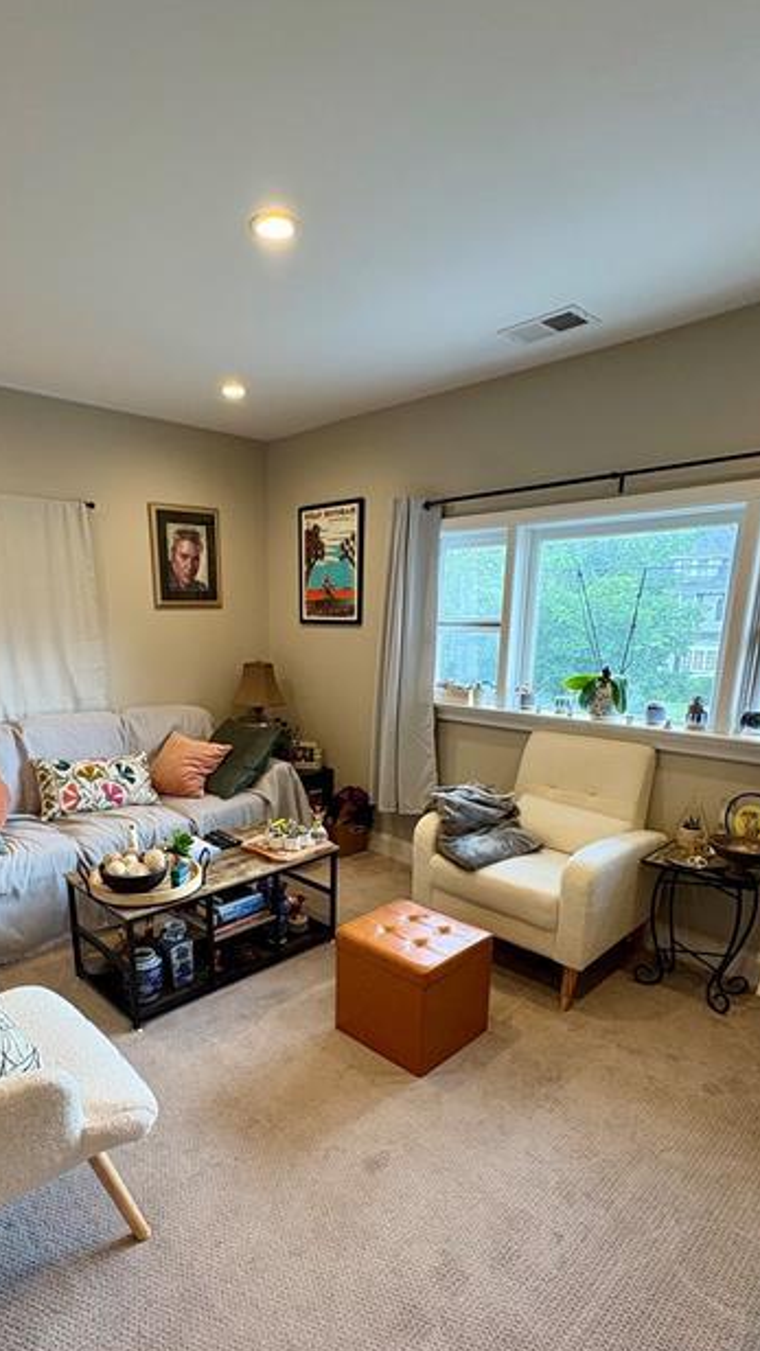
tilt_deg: -13.6
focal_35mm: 19
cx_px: 304
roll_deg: +1.2
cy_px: 784
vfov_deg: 88.8
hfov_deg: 57.9
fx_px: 681
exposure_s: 1/120
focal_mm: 2.22
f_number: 2.2
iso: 200
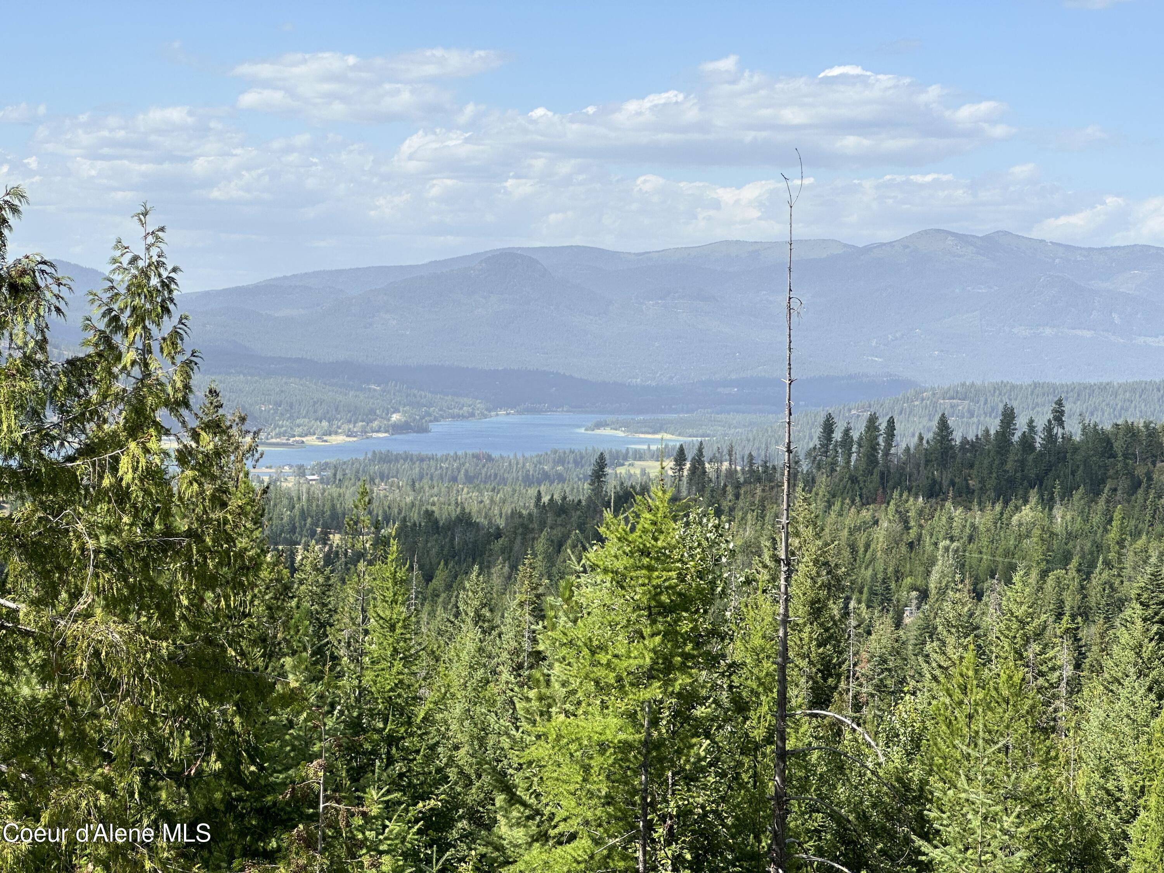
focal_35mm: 77
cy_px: 436
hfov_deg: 25.3
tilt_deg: -2.8
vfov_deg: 19.1
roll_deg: -1.8
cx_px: 582
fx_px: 2589
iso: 32
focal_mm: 9
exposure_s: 1/602
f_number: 2.8
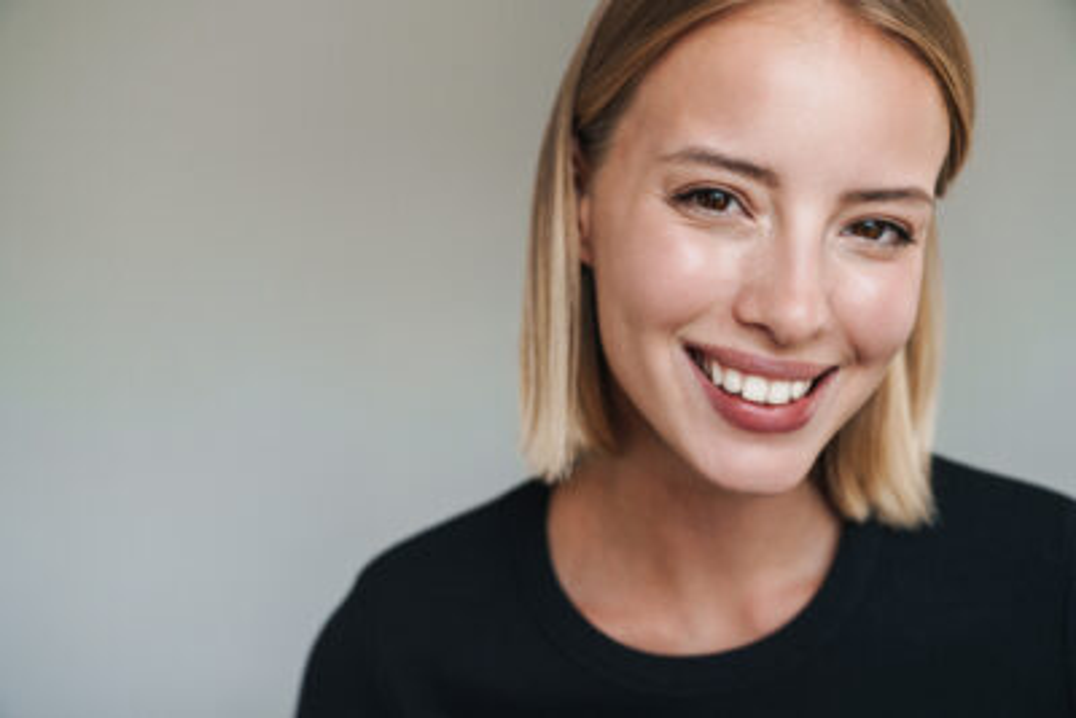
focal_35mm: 44
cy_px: 359
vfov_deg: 30.5
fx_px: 1316
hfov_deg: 44.5
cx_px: 538
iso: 400
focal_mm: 44
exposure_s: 1/400
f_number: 3.5
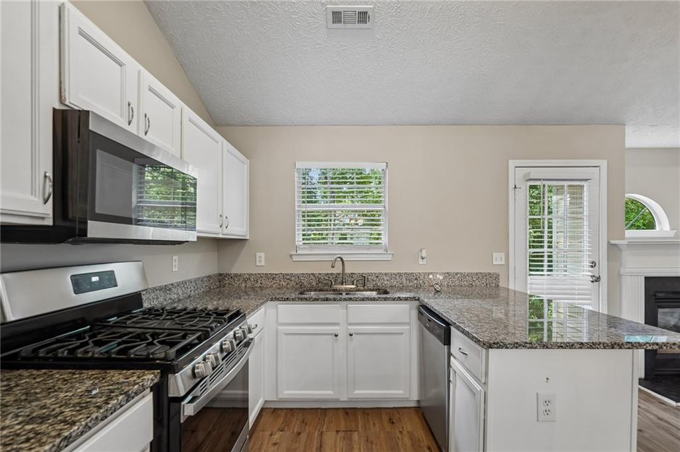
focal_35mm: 16
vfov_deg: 73.7
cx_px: 340
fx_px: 302
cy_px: 226
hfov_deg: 96.8
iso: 400
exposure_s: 1/6
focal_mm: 16
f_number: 8
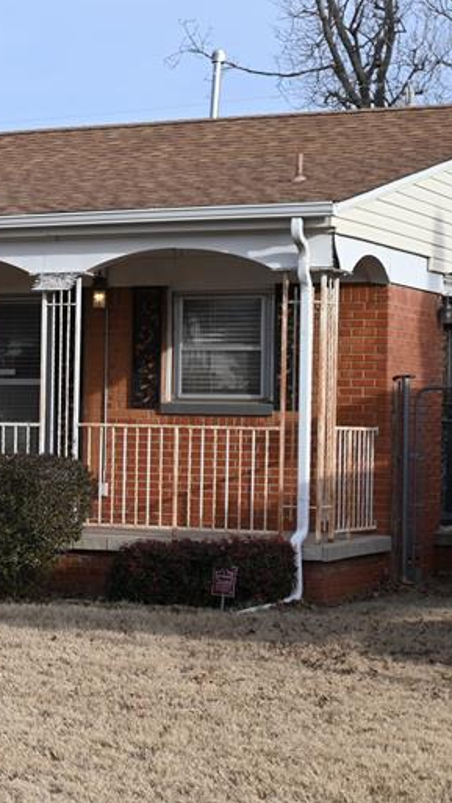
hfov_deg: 12.5
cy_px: 426
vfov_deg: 22.7
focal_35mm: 94
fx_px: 2001
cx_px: -123
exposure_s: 1/320
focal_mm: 30
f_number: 6.3
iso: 100
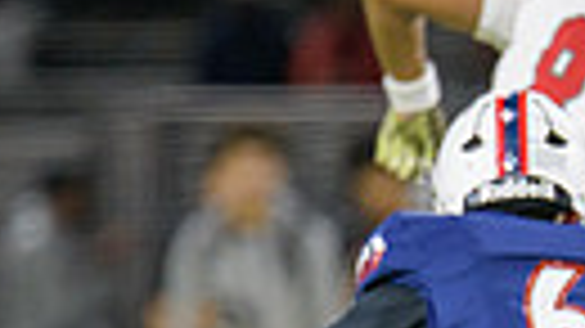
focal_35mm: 1404
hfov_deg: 1.5
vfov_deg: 0.9
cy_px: 559
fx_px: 21770
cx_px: 621
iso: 1250
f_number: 2.8
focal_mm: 300
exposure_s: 1/250
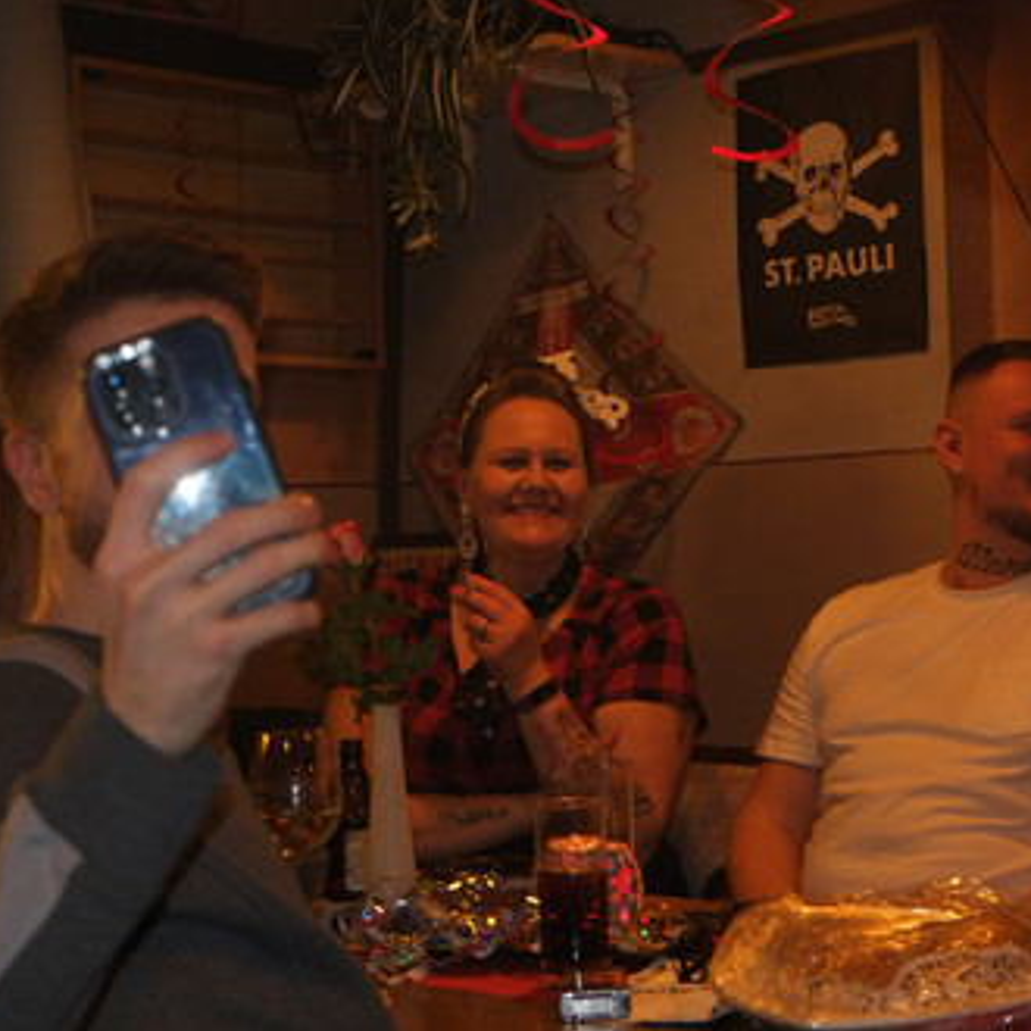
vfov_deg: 27.3
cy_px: 514
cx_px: 444
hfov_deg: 27.3
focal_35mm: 63
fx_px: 2123
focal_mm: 32.9
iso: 800
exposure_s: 1/15
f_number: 4.5
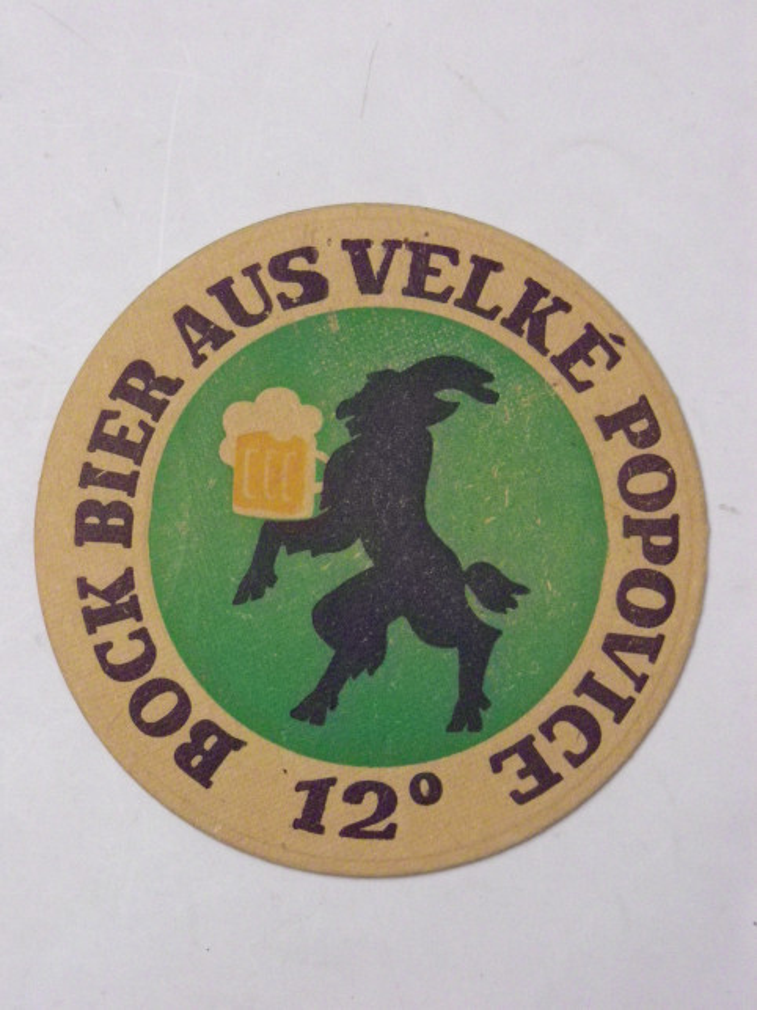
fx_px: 2946
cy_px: 505
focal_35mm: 101
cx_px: 378
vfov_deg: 19.5
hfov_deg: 14.6
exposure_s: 1/50
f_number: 5.3
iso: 800
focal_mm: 17.9
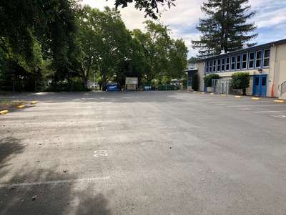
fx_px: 231
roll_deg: -3.8
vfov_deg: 49.7
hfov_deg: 63.4
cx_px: 143
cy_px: 108
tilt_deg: -6.7
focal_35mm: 28
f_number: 1.8
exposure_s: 1/823
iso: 20
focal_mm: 4
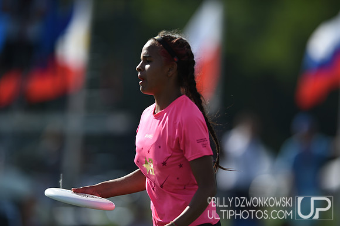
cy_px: 113
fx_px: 3772
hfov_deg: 5.2
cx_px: 170
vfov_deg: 3.4
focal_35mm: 400
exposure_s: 1/2000
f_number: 3.5
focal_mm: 400
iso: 100
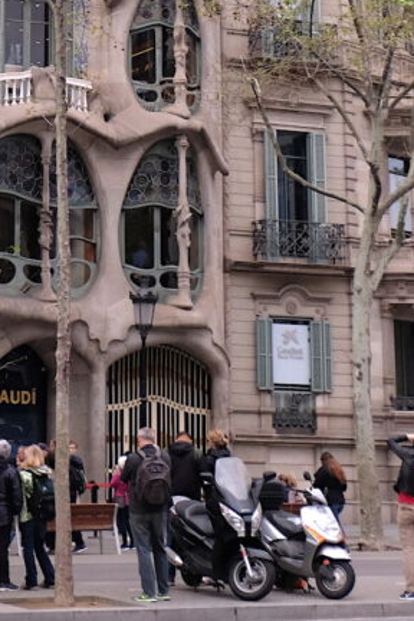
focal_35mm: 107
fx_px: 1846
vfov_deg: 18.5
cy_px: -36
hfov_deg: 12.5
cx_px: -88
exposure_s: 1/1000
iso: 1000
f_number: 4.7
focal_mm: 29.5
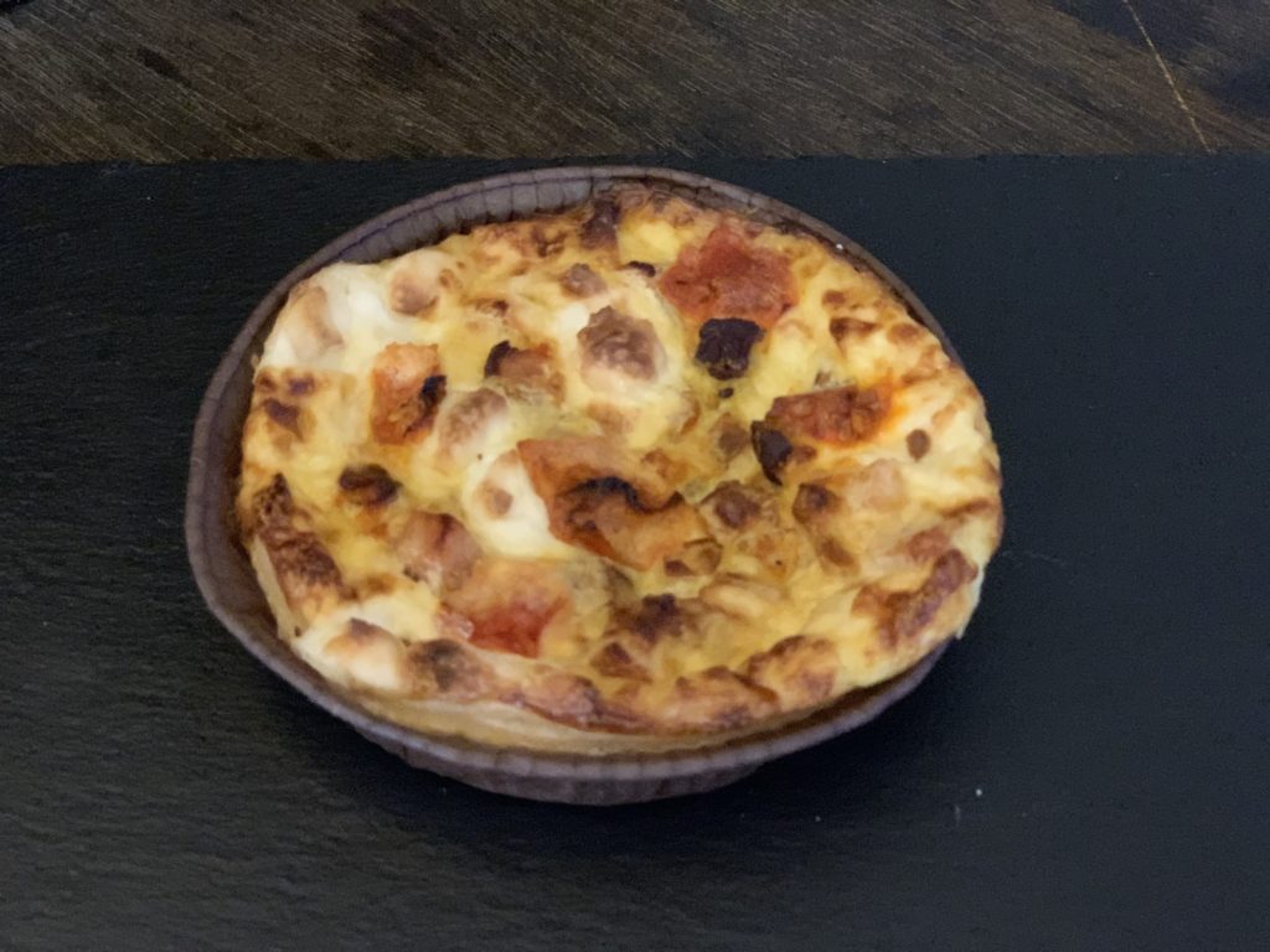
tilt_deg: -50.6
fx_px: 1908
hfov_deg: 36.8
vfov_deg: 28.0
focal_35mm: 52
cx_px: 635
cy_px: 476
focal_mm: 6
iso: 640
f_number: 2.4
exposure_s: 1/25
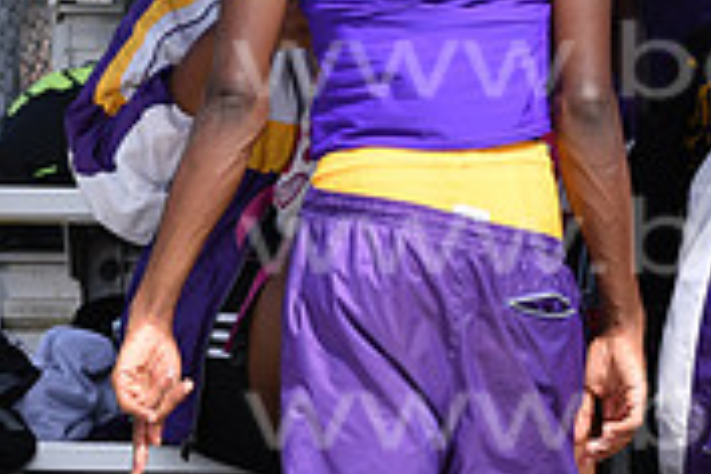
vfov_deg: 0.9
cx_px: 1153
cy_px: -18
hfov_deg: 1.4
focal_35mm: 1476
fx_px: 29149
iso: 100
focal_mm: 300
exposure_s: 1/800
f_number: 4
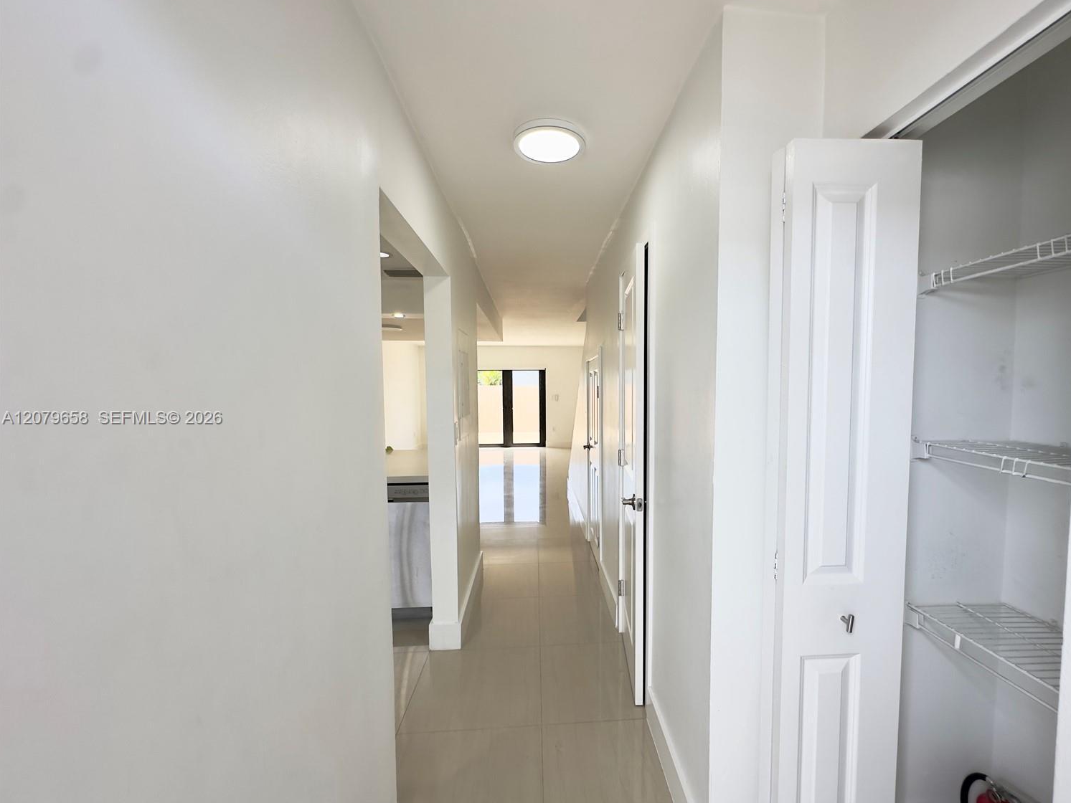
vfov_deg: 81.7
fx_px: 464
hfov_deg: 98.0
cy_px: 419
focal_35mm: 15
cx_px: 572
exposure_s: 1/164
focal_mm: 2.22
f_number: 2.2
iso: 40
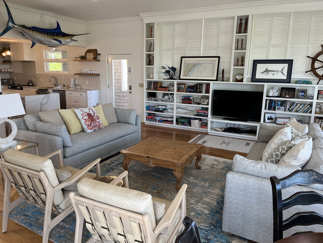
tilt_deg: -11.6
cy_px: 122
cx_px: 162
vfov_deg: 53.1
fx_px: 243
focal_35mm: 26
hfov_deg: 67.3
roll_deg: -1.0
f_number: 1.6
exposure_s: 1/120
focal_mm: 5.1
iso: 125
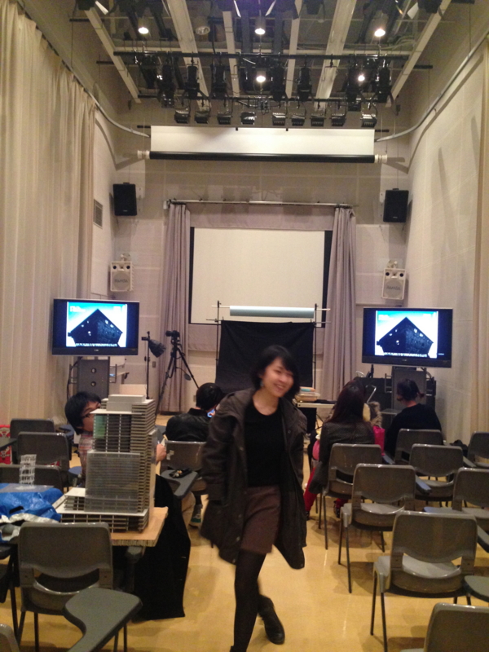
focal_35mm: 33
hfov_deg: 42.9
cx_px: 244
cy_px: 326
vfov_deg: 55.4
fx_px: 622
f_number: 2.4
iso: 320
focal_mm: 4.12
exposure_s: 1/20
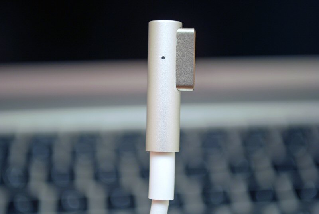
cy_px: 107
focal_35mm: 82
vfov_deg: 16.6
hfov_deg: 24.6
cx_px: 160
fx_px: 732
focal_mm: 55
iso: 200
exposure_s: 1/100
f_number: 5.6
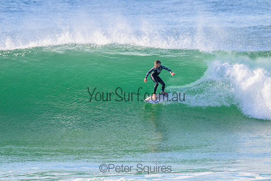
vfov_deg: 1.7
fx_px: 6023
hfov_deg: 2.6
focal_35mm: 800
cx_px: 136
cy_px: 90
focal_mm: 800
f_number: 11
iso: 3600
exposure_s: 1/2000
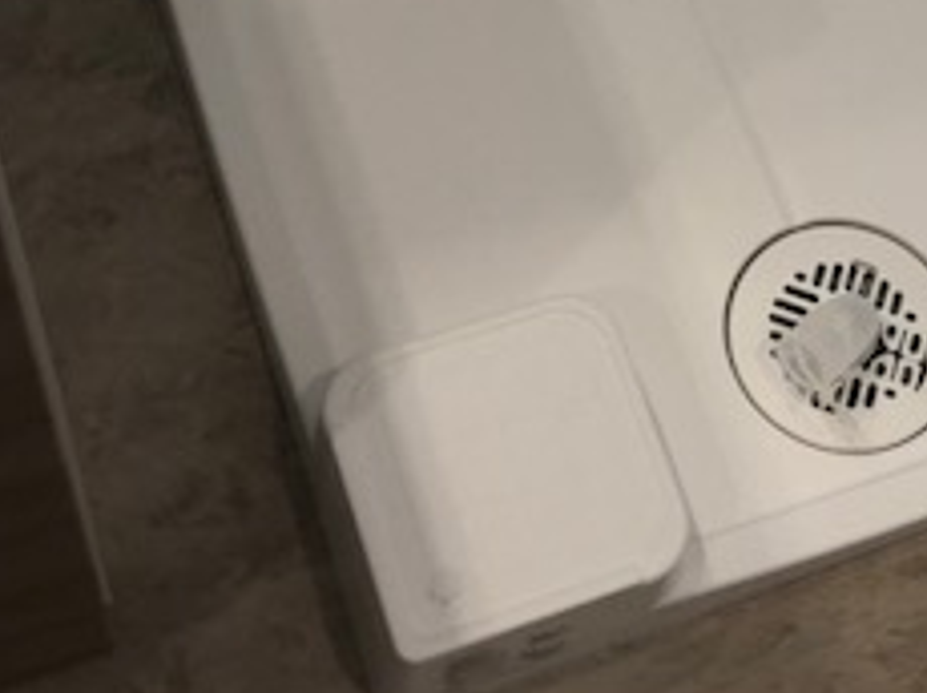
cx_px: 822
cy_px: 4
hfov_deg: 24.4
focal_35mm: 78
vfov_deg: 18.4
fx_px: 2087
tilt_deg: -59.1
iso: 25
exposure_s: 1/50
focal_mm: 3.99
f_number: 1.8
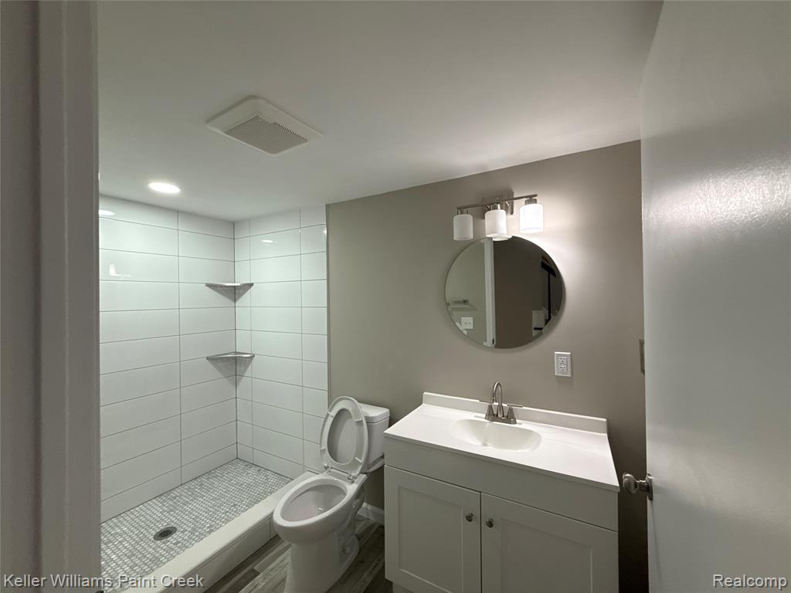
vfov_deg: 85.7
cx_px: 396
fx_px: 320
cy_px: 296
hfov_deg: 102.1
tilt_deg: +0.3
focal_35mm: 14
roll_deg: +1.2
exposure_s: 1/120
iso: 200
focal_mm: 2.22
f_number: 2.2
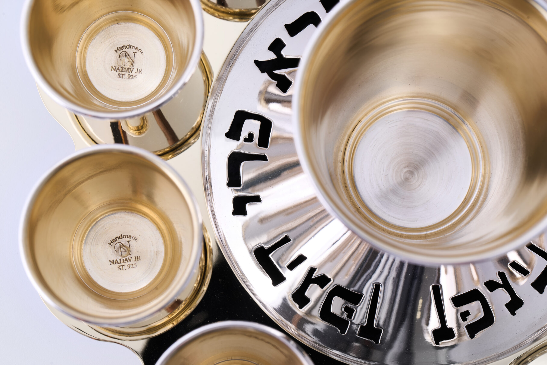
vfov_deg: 13.7
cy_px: 182
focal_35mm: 100
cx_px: 274
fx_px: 1520
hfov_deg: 20.4
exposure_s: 1/200
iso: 100
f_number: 16
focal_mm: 100
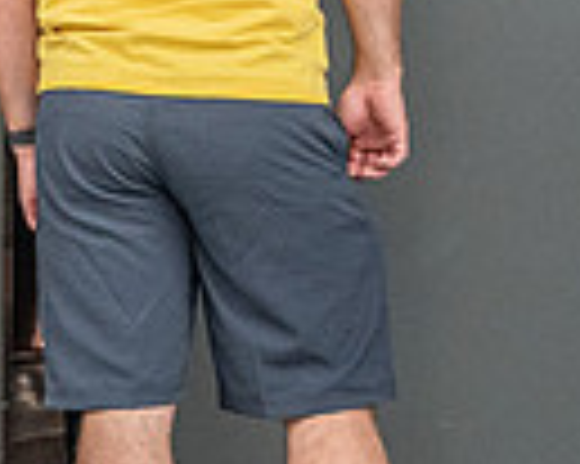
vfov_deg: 5.8
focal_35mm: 268
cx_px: -699
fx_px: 4597
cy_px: 60
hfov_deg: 6.9
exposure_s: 1/640
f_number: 3.3
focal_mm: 35
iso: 800
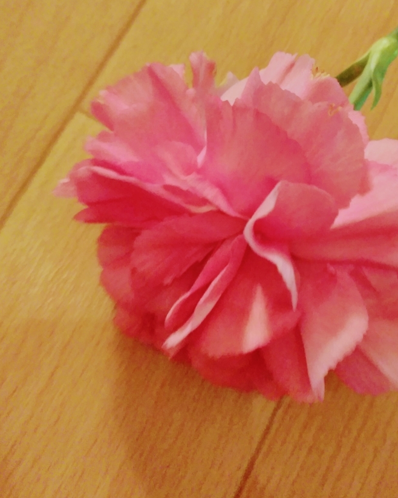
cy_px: 216
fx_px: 545
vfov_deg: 49.0
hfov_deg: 39.6
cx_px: 268
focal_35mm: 37
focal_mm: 3.46
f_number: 2.2
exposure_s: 1/20
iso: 833
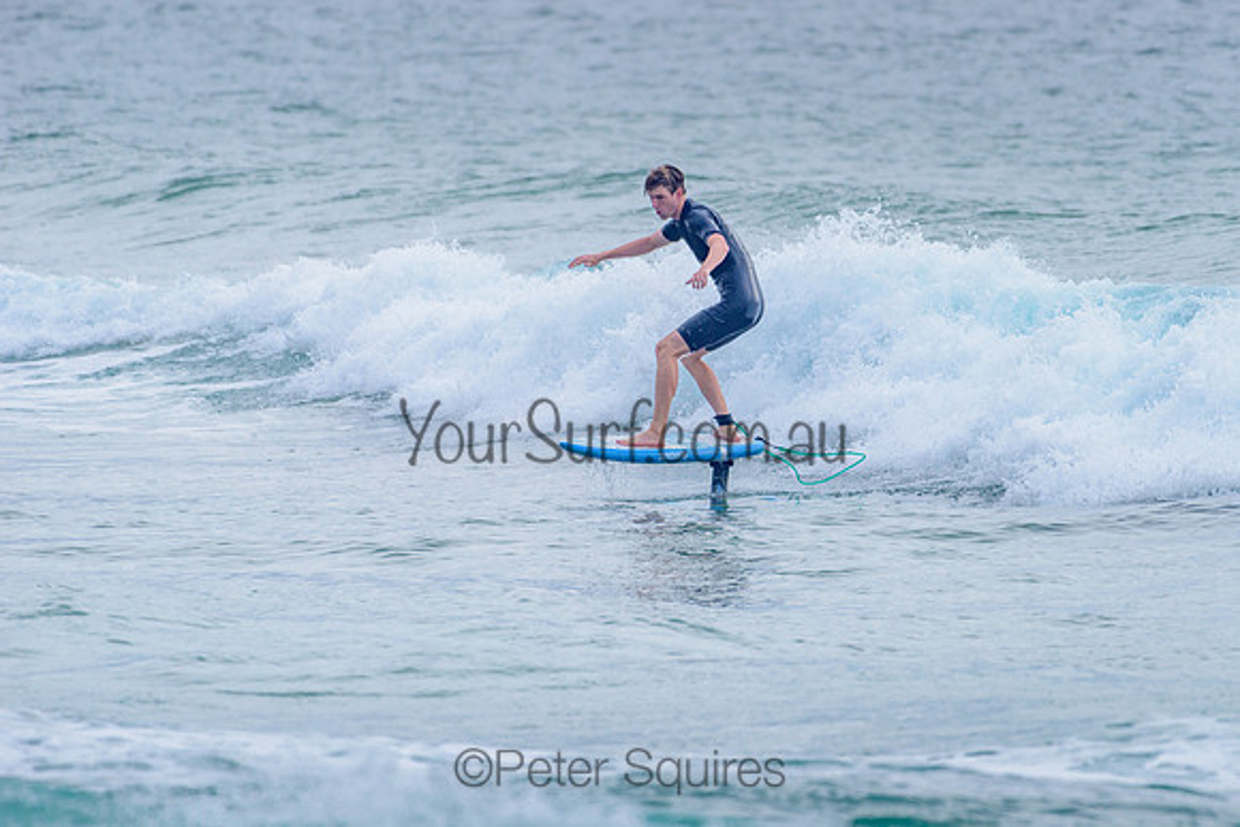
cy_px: 354
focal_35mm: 613
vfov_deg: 2.2
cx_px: 760
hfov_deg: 3.4
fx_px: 21111
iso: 220
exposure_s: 1/2000
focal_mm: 500
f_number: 5.6
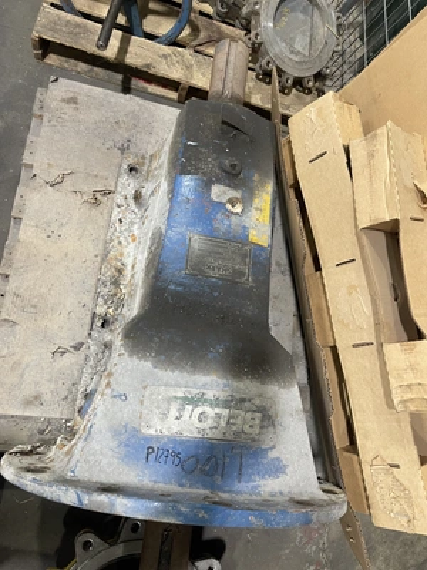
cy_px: 285
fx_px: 428
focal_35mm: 26
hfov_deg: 53.1
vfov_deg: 67.3
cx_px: 214
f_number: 1.6
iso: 250
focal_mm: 5.1
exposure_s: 1/60
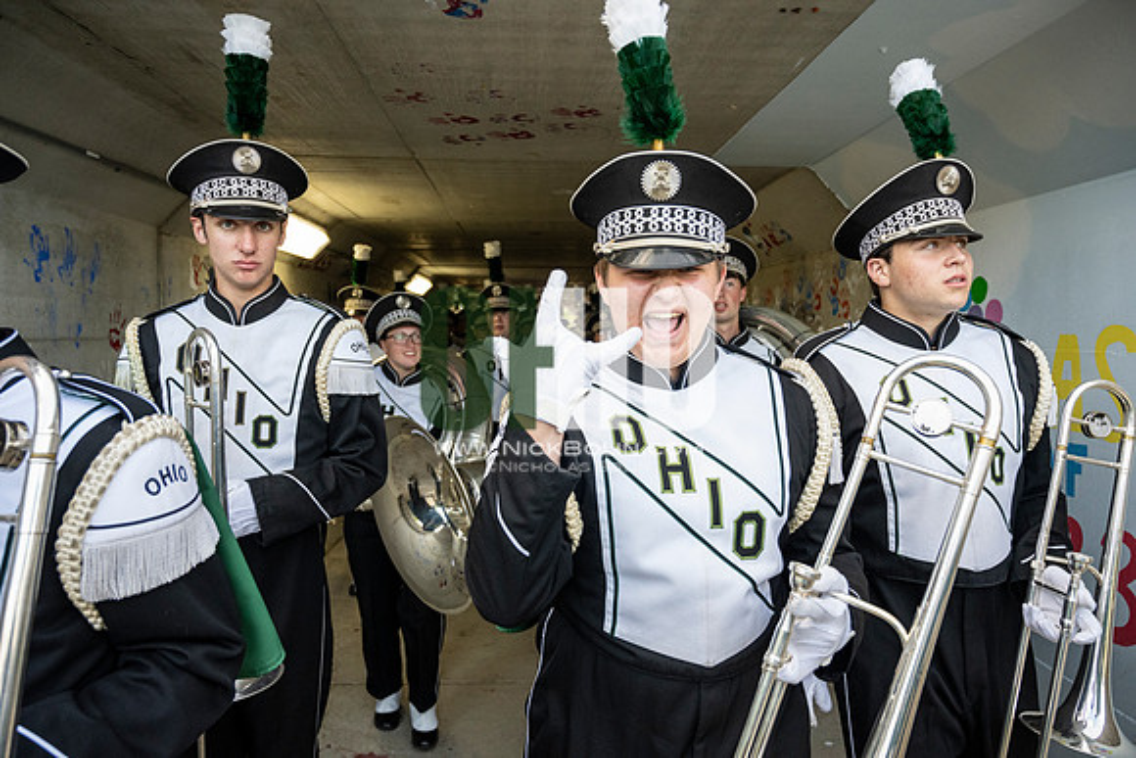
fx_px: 757
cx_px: 568
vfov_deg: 53.2
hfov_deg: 73.7
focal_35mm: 24
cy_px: 379
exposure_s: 1/800
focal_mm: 24
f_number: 4
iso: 1600
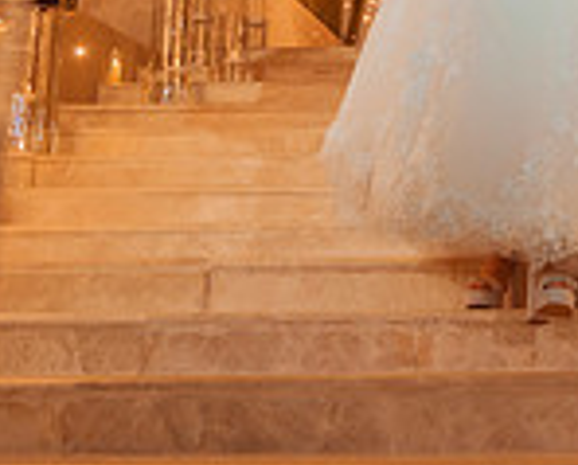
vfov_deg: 16.9
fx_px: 1508
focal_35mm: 88
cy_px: -63
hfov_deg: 20.2
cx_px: 707
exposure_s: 1/640
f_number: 4
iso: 1250
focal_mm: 24
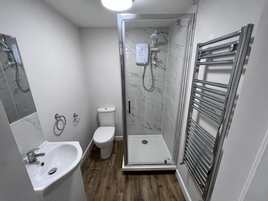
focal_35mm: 13
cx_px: 134
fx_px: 101
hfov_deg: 106.2
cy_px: 100
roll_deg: +1.0
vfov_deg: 89.9
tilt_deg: -16.8
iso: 200
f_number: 1.8
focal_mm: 1.57
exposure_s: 1/100
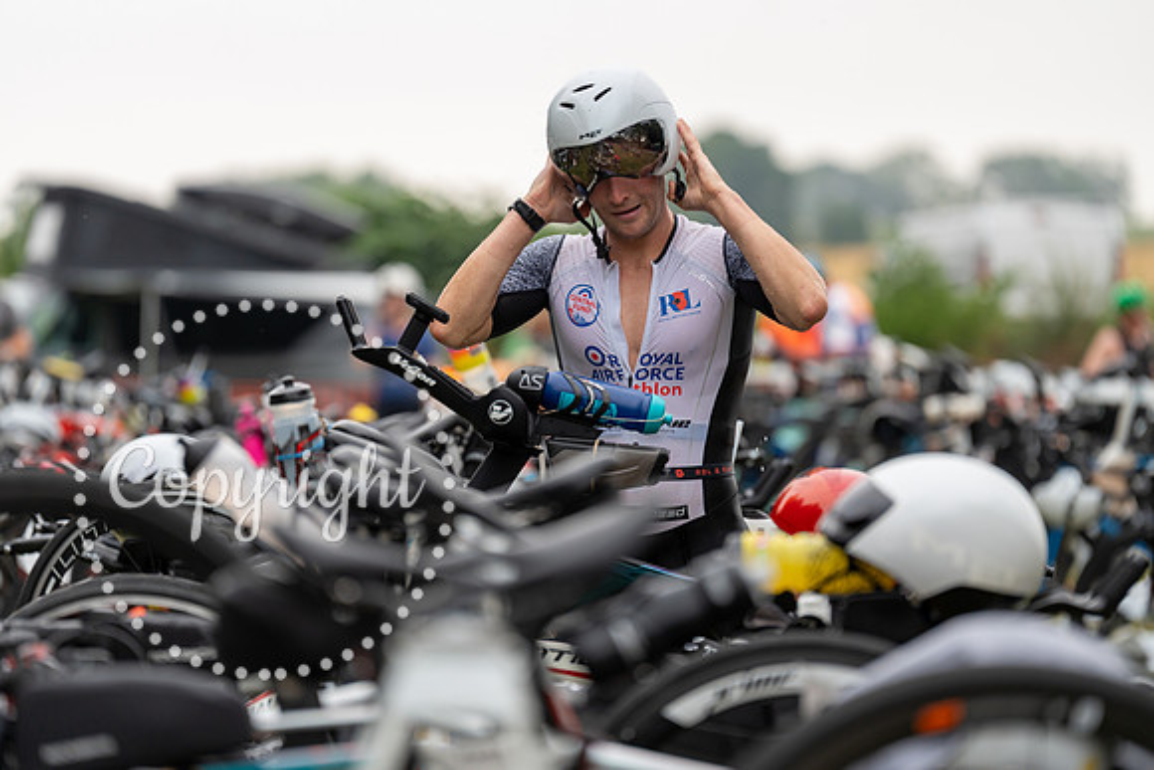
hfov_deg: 10.3
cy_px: 385
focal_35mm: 200
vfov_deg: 6.9
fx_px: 6412
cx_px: 577
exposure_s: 1/400
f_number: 3.2
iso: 320
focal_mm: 200
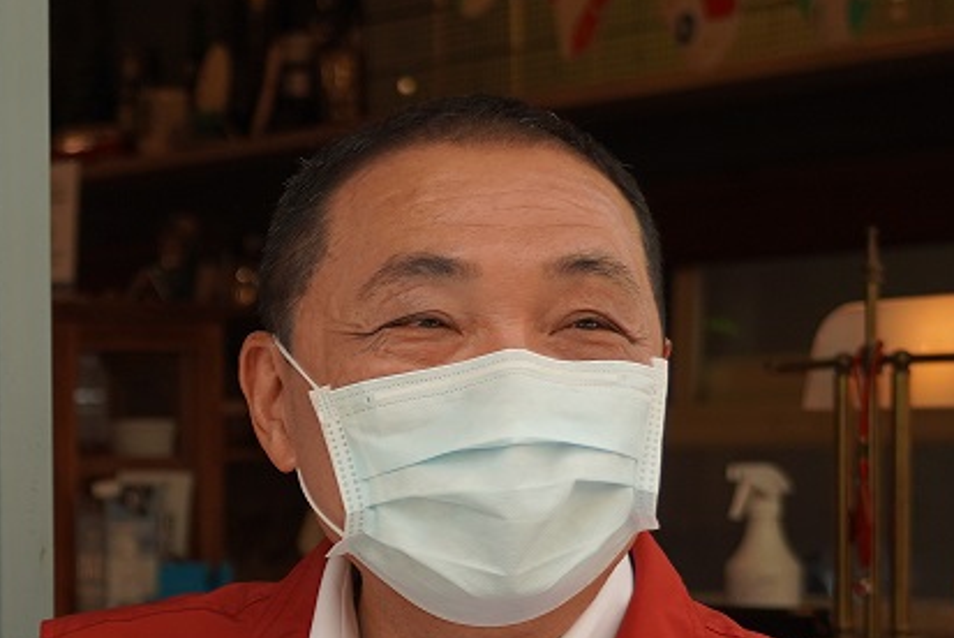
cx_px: -316
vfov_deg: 10.7
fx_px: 3368
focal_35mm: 127
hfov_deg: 15.3
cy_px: 624
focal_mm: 35
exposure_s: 1/160
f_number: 4
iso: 160
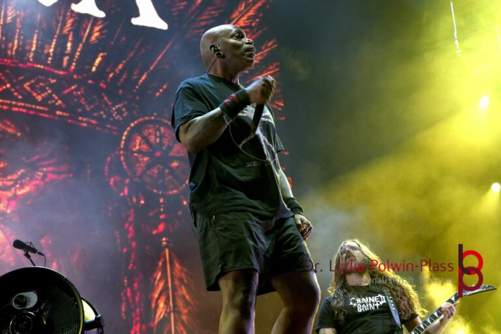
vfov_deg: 12.3
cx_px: 250
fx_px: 1545
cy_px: 167
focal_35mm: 111
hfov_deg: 18.4
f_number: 5
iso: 1250
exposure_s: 1/160
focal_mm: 74
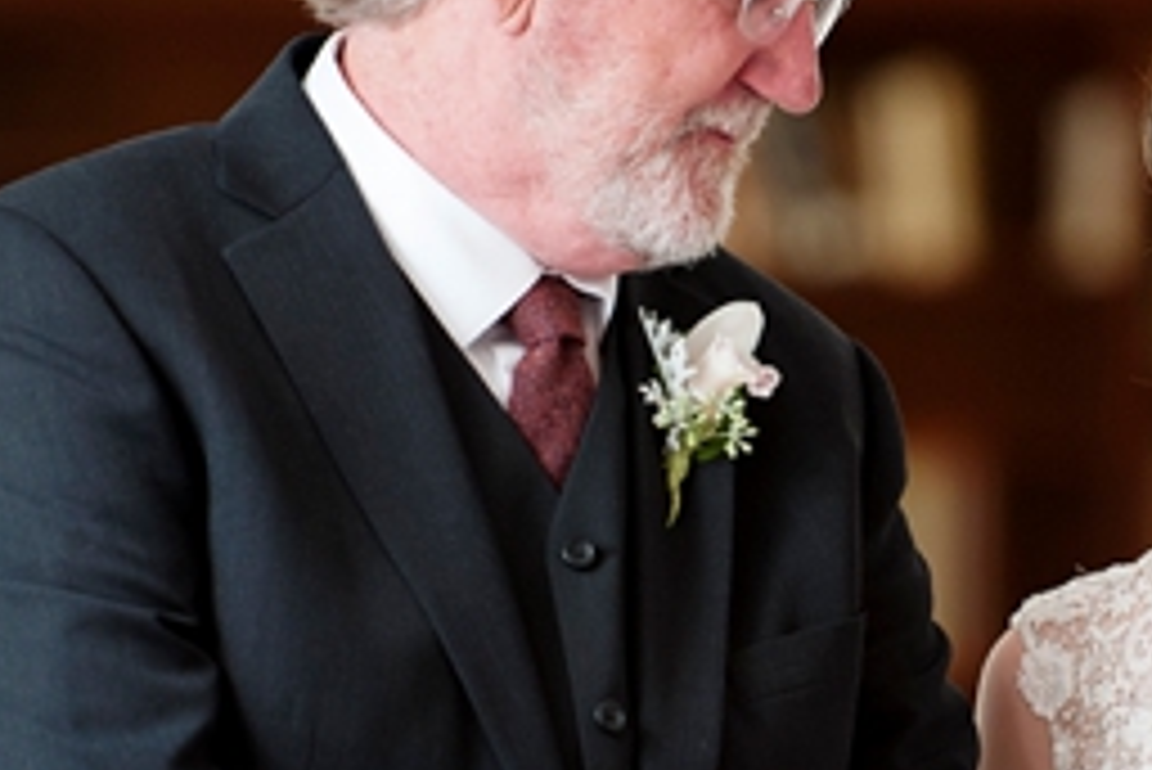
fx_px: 14984
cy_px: 511
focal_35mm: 468
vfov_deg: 2.9
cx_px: 767
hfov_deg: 4.4
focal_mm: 200
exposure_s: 1/500
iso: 800
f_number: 2.8
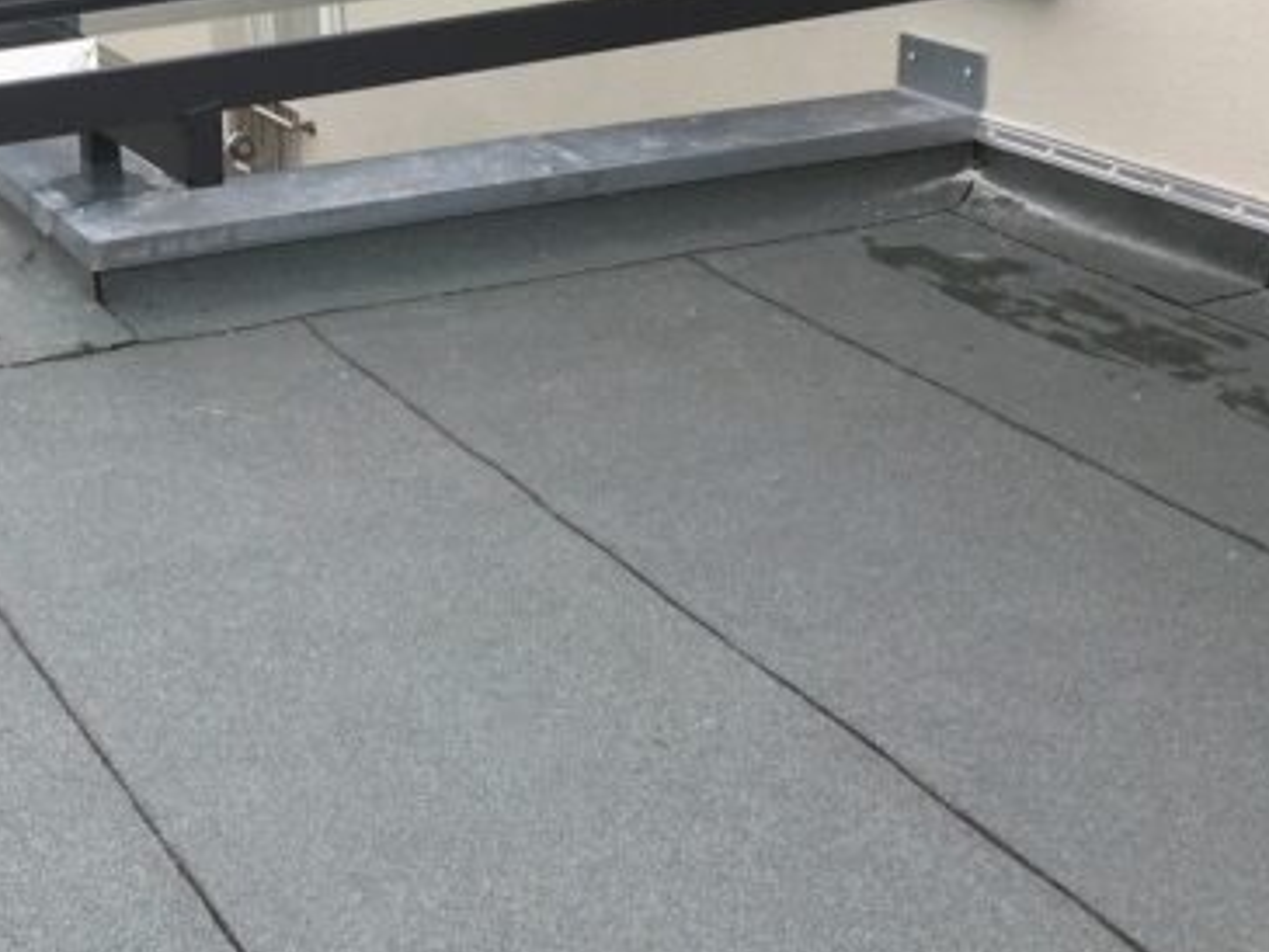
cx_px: 306
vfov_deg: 23.8
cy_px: 257
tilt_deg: -19.1
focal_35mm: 61
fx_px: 2237
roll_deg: +2.1
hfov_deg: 31.1
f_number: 2.2
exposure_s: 1/356
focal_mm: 4.15
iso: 25
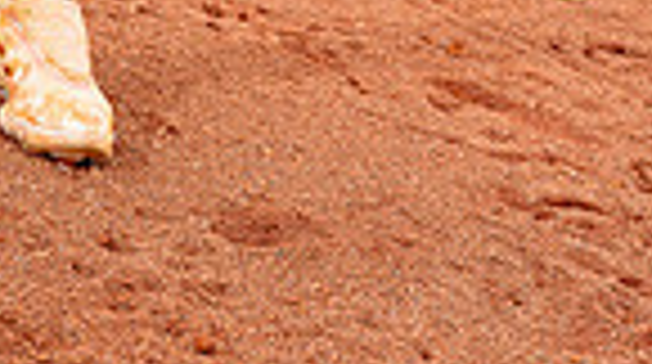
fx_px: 2365
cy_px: -580
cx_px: 49
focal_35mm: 137
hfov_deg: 15.5
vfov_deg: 8.0
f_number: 4
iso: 100
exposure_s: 1/250
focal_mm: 42
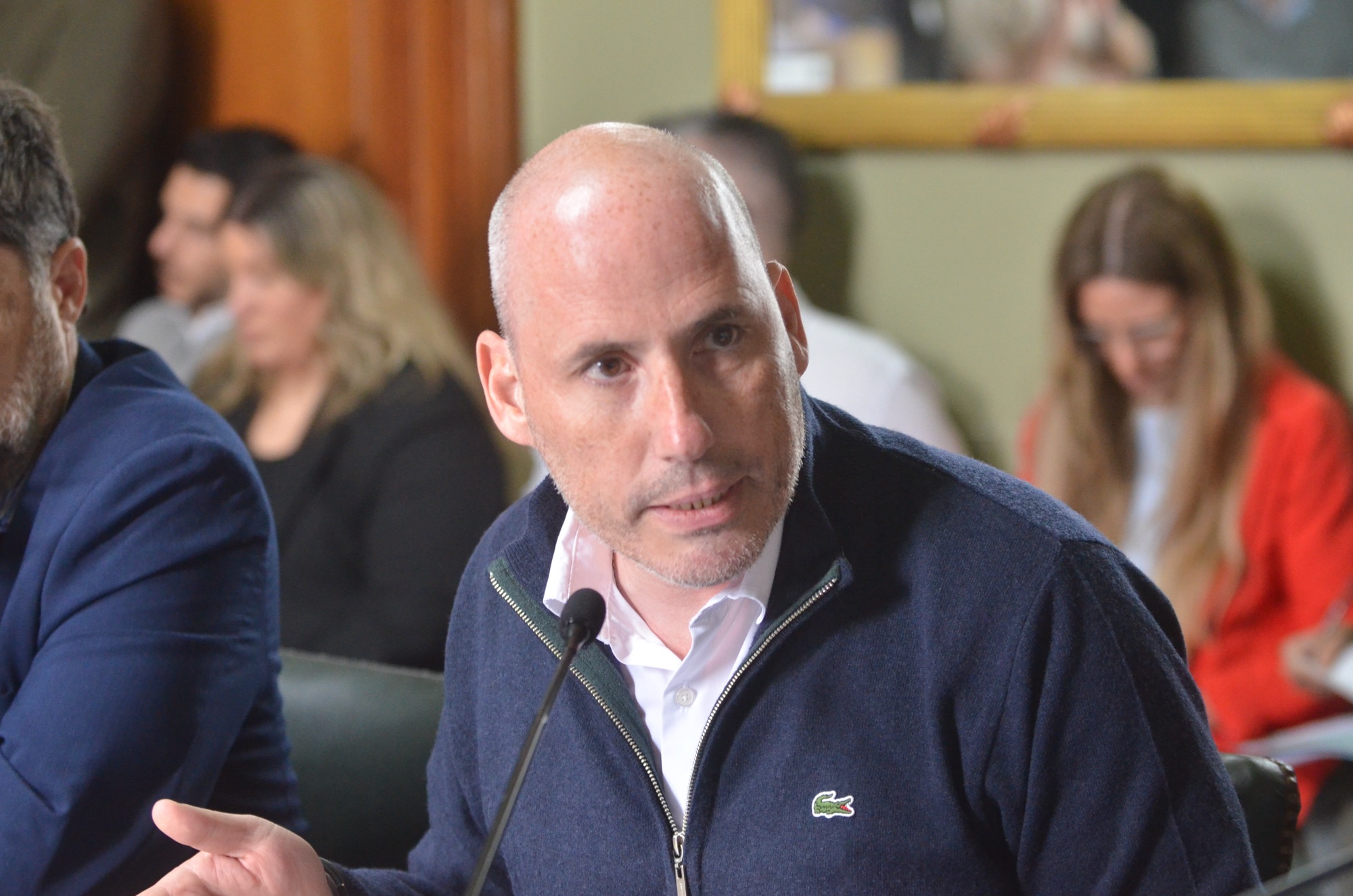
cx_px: 676
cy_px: 448
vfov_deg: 13.0
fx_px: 3938
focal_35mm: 105
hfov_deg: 19.5
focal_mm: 70
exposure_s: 1/100
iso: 2000
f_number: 3.2
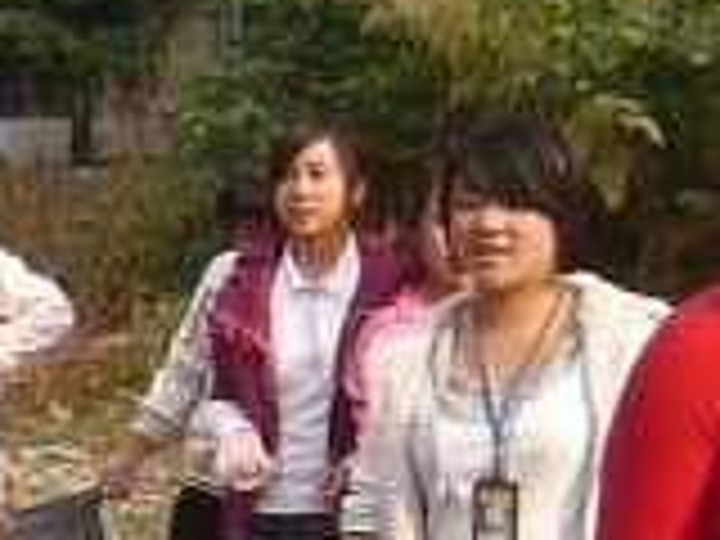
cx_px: -180
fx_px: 2330
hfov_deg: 16.7
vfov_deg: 13.2
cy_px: 364
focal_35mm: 112
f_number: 8
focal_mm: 4.6
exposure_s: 1/100
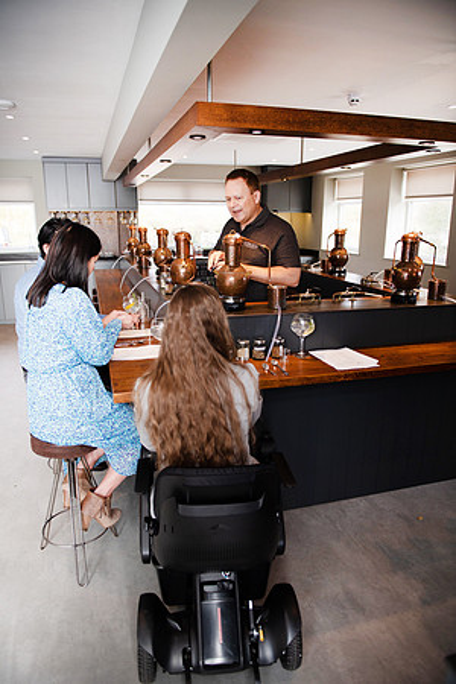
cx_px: 228
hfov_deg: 53.1
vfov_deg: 73.7
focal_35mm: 24
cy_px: 342
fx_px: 456
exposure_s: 1/250
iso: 320
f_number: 2.8
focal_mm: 24
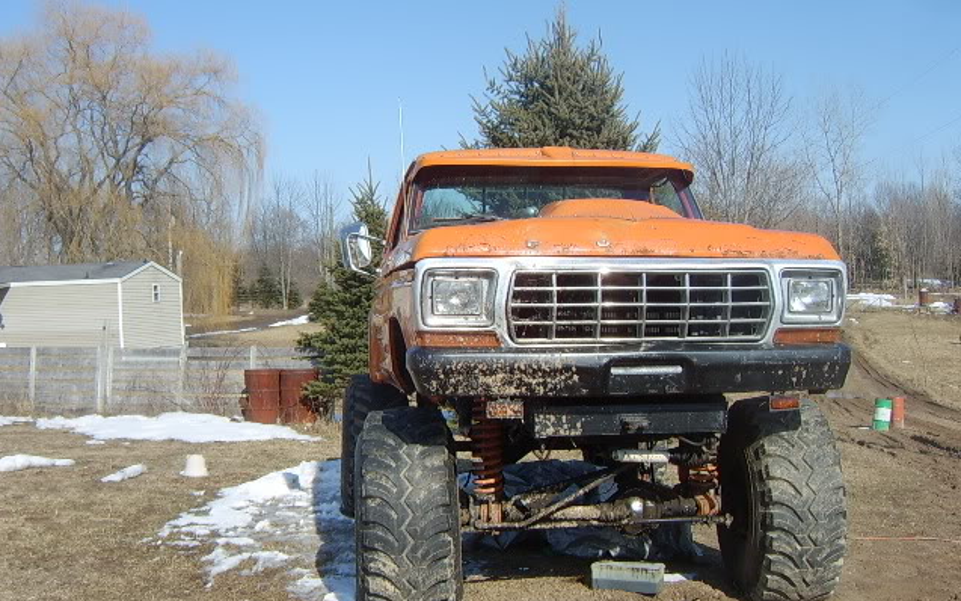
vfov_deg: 38.3
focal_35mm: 33
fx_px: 864
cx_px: 480
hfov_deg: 58.1
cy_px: 314
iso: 50
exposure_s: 1/229
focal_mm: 8.13
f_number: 5.6
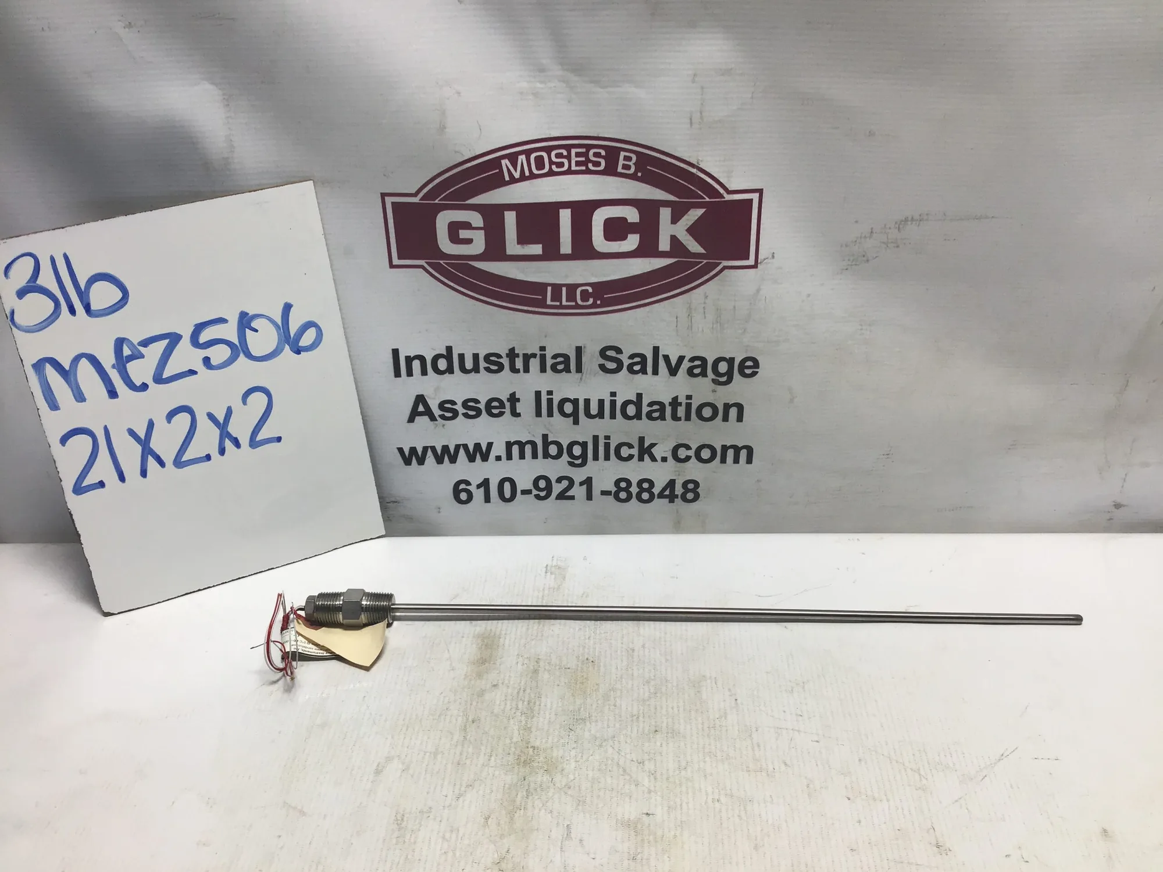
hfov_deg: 58.4
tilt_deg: -31.7
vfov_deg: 45.4
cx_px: 582
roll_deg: -0.5
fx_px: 1042
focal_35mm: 31
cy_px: 436
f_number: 2.4
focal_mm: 3.3
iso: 25
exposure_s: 1/178
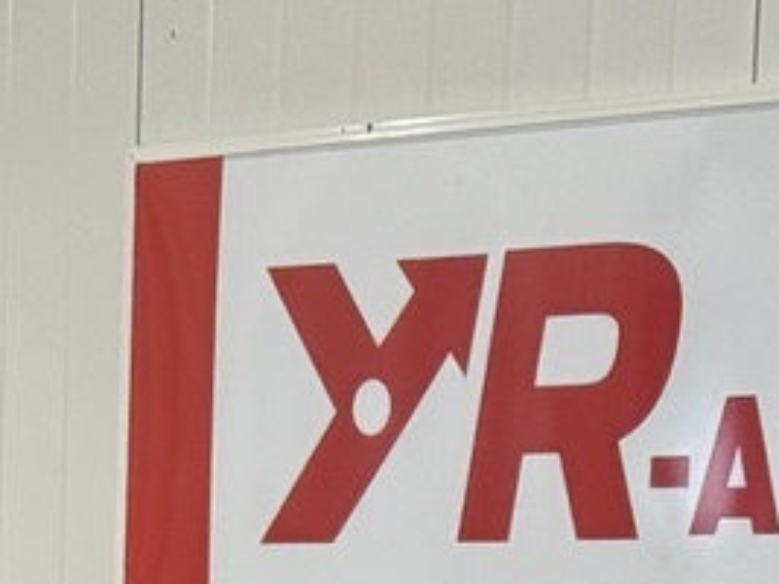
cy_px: 1504
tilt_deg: -9.3
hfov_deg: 7.5
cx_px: -537
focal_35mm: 259
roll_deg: -0.4
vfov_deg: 5.5
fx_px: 5826
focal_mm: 6.76
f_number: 1.78
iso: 80
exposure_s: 1/117
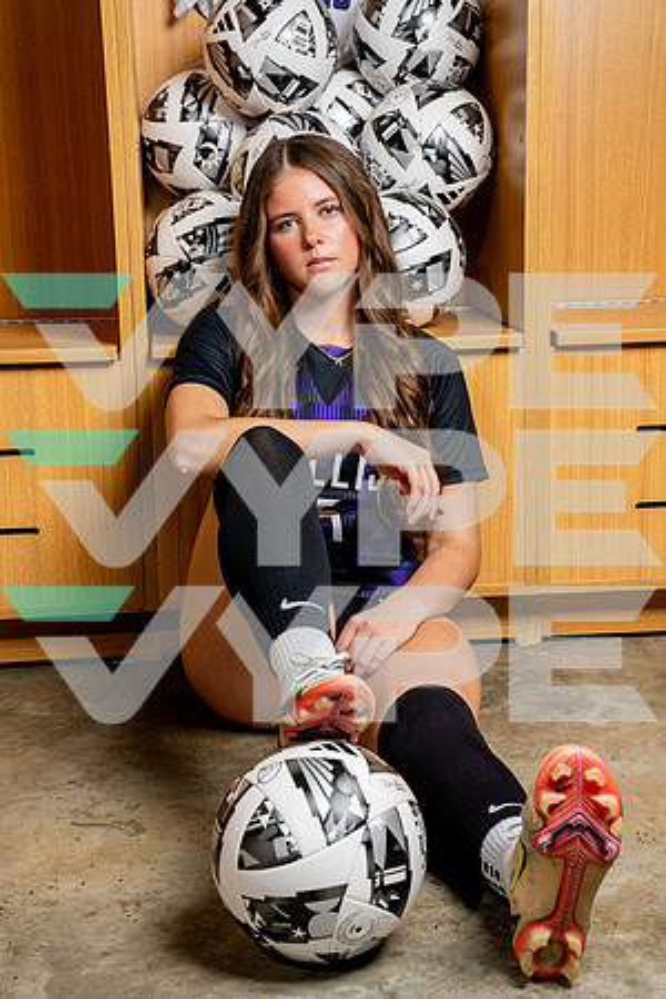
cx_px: 333
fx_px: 1915
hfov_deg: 19.7
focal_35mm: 69
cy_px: 500
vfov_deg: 29.2
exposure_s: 1/250
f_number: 8
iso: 200
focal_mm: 69
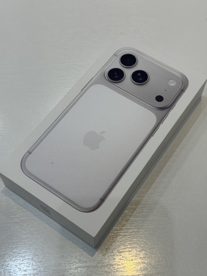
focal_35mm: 48
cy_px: 138
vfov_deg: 39.7
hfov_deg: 30.3
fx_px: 383
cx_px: 104
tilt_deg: -59.2
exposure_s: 1/156
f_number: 1.78
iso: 50
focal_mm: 6.76
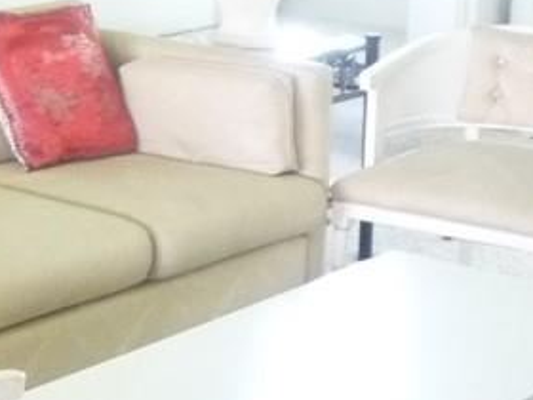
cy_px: 185
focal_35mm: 117
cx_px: -143
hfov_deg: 16.0
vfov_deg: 12.7
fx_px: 1802
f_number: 3.3
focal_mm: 5.2
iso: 400
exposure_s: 1/10
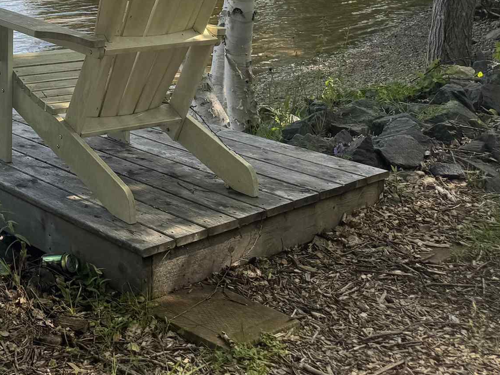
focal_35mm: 65
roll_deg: +0.4
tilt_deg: -2.0
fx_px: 939
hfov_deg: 27.6
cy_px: -103
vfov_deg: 20.7
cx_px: -30
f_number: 1.78
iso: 80
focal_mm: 6.76
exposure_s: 1/3597
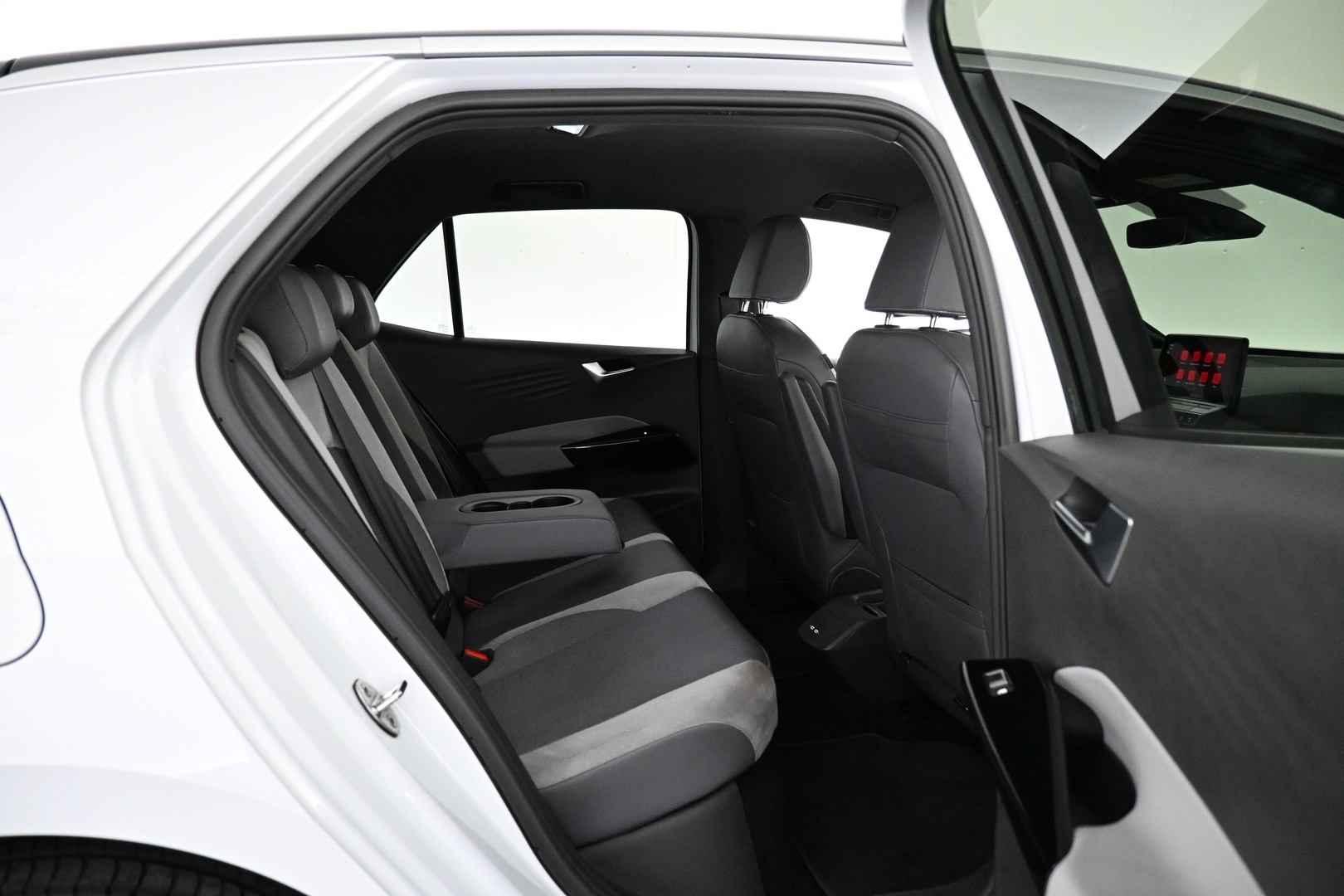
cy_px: 448
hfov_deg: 73.7
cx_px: 672
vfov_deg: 53.1
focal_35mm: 24
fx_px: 896
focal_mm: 16
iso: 4000
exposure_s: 1/80
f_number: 3.5
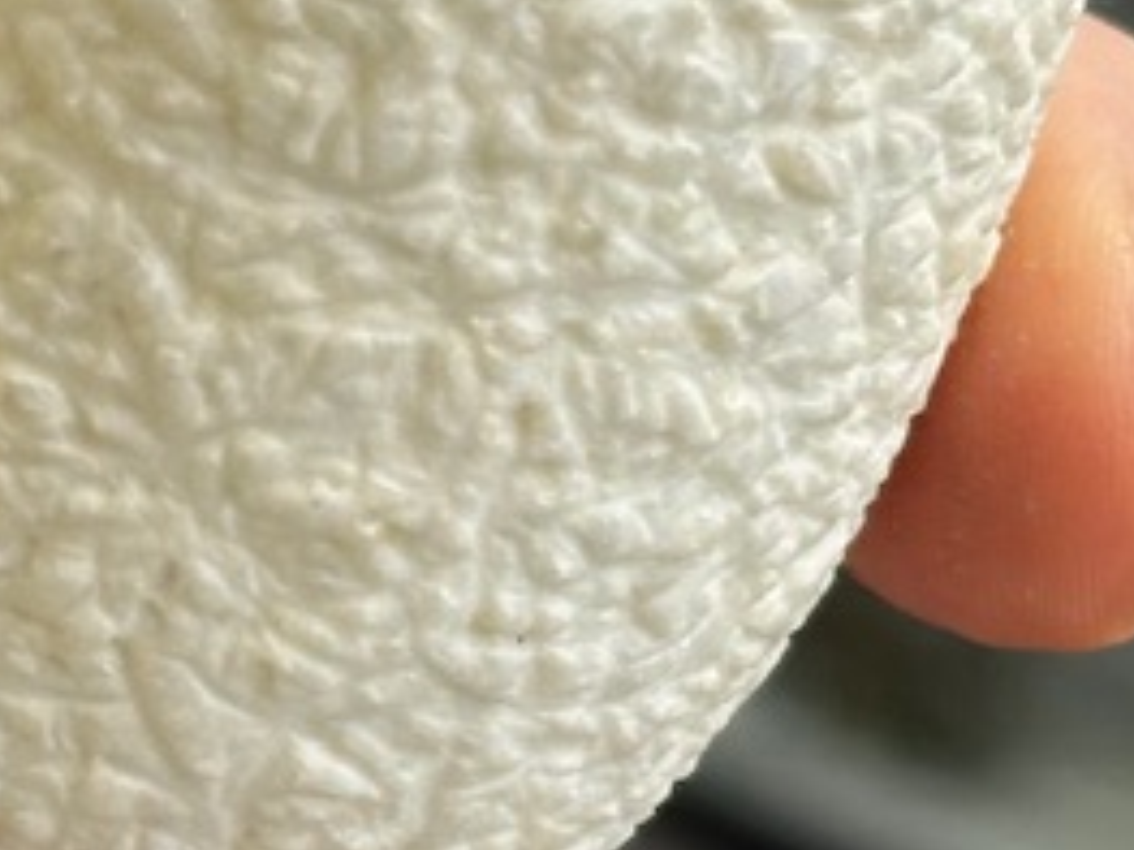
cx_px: -867
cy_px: 30
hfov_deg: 8.2
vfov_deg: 6.3
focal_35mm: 234
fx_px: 7662
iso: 64
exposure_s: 1/287
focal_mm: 6.86
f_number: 1.78
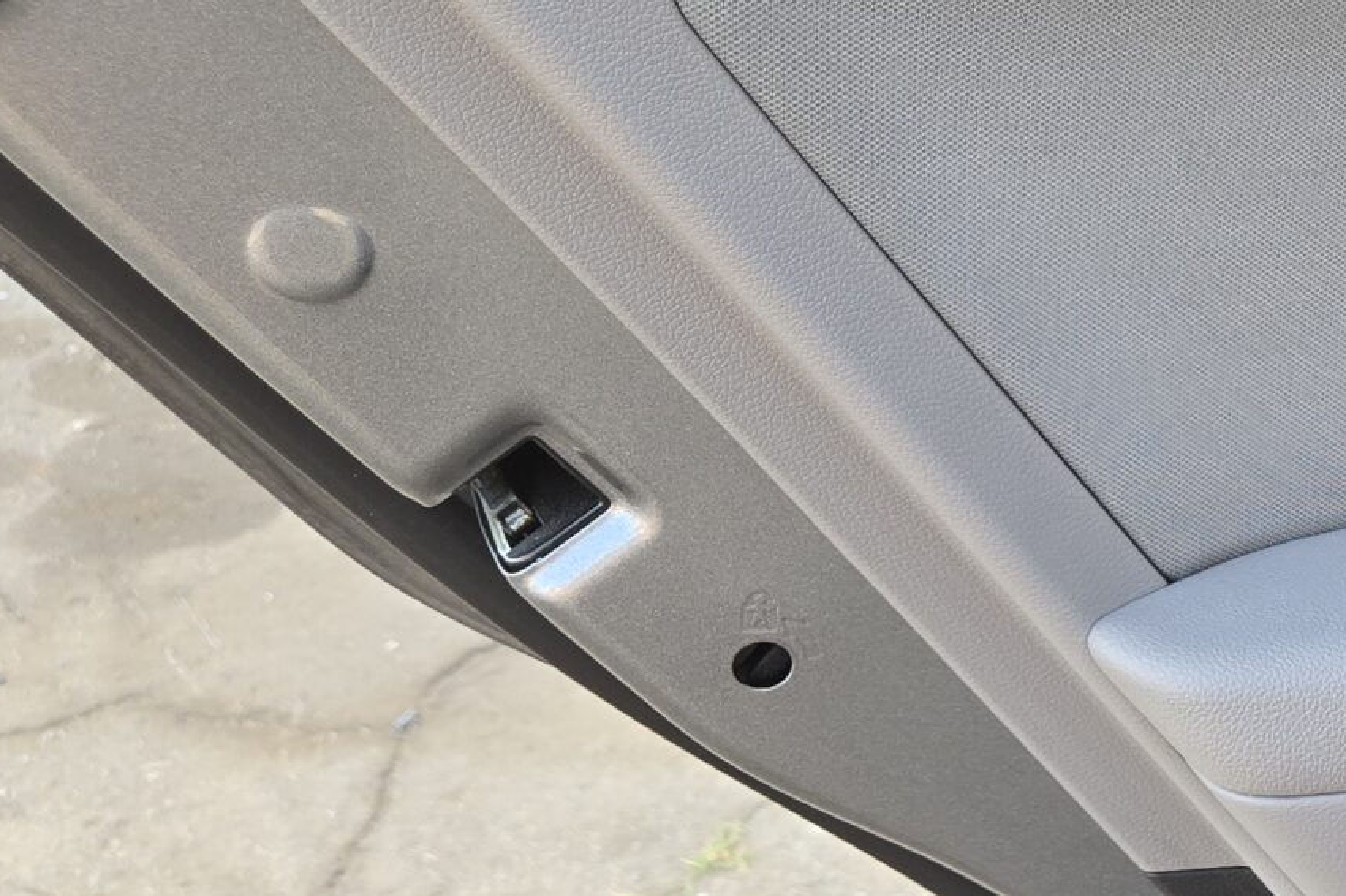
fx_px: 2691
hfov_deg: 23.7
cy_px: 607
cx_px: 1882
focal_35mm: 72
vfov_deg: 18.9
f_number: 1.8
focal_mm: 5.4
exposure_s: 1/180
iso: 80
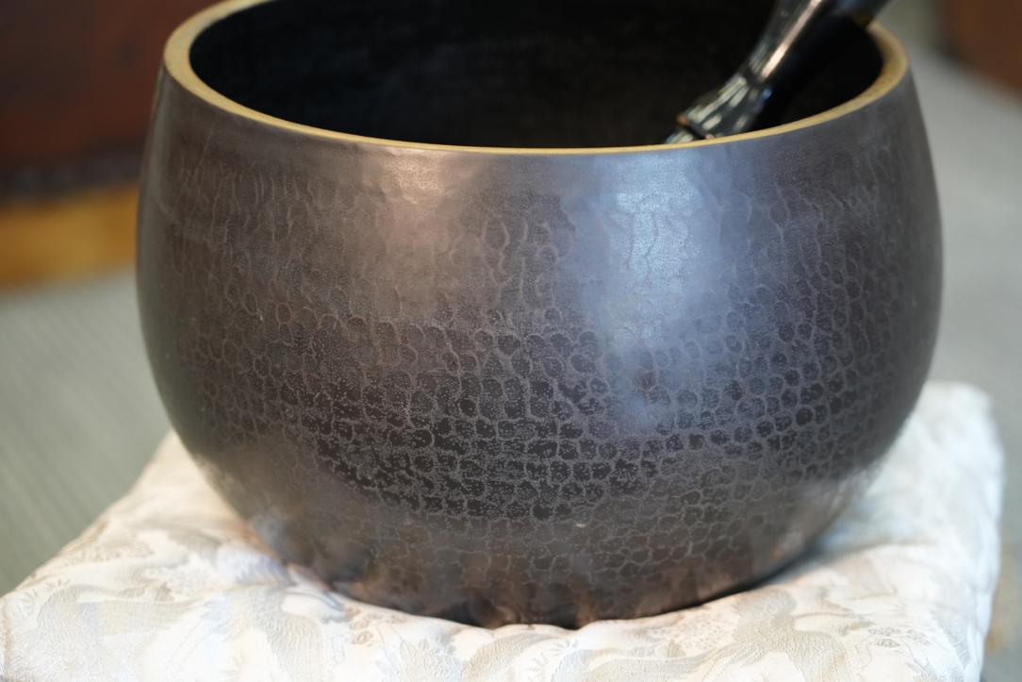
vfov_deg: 13.0
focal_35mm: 105
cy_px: 341
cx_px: 511
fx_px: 2981
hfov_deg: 19.5
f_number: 4
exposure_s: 1/125
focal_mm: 105
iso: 2000
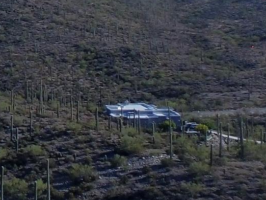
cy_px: -27
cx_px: -180
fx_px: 883
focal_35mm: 115
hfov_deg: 15.3
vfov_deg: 12.6
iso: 200
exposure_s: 1/2500
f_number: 2.8
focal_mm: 3.61
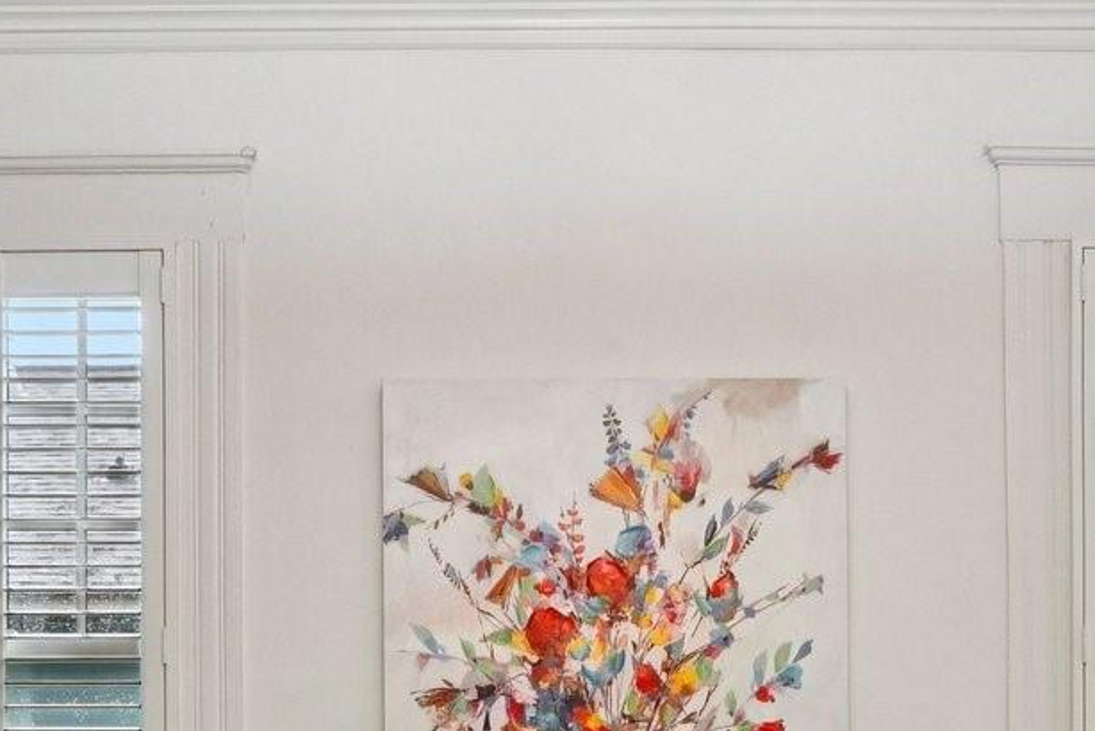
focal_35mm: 50
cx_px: 560
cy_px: 864
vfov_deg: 24.6
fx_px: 1521
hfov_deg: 39.6
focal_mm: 10
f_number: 8
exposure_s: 1/6
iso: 400
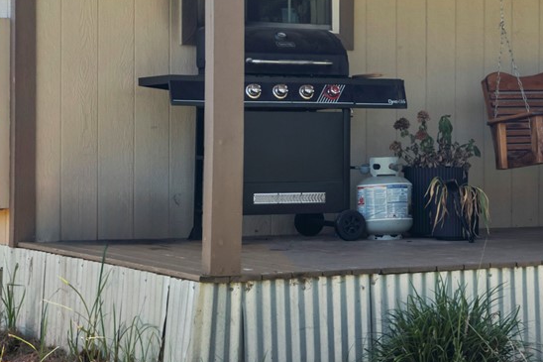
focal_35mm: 117
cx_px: 594
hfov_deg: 17.0
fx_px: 1764
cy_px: 165
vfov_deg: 11.7
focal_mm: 29.5
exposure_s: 1/25
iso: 400
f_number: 8
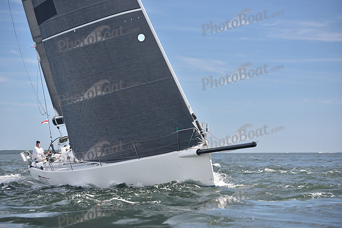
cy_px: 114
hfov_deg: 20.0
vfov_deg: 13.4
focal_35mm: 102
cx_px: 171
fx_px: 969
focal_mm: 102
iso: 250
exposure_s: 1/800
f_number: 3.5
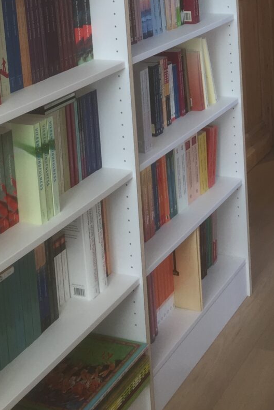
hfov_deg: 20.4
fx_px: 742
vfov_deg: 28.8
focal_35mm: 65
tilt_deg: -8.1
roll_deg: +2.4
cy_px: -10
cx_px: 264
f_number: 2.2
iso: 40
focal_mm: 4.15
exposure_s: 1/33
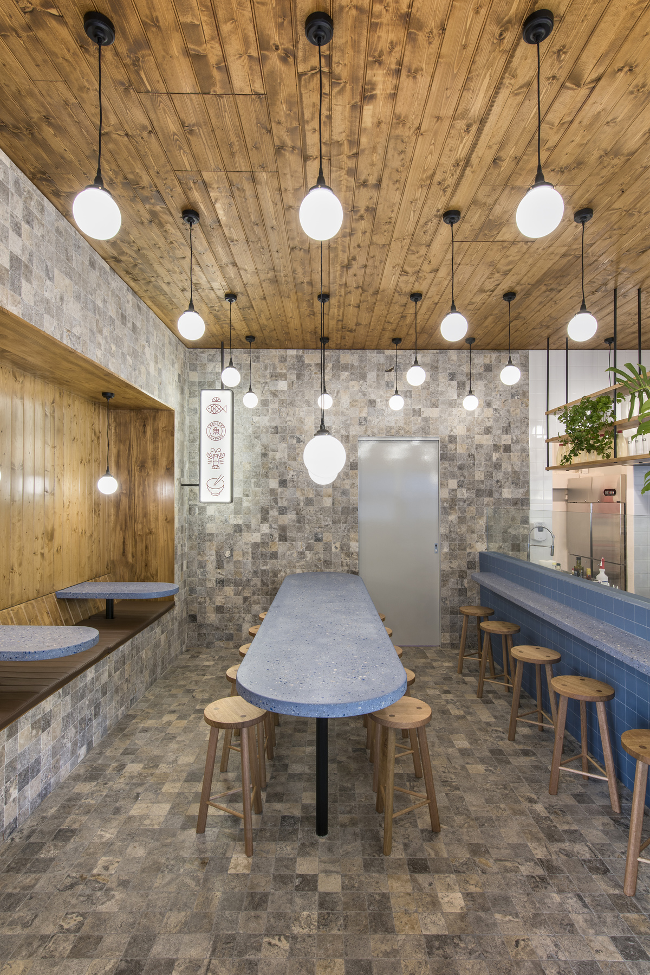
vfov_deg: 90.0
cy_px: 488
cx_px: 325
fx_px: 487
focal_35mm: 18
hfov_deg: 67.4
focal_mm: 18
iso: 64
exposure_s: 1
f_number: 11
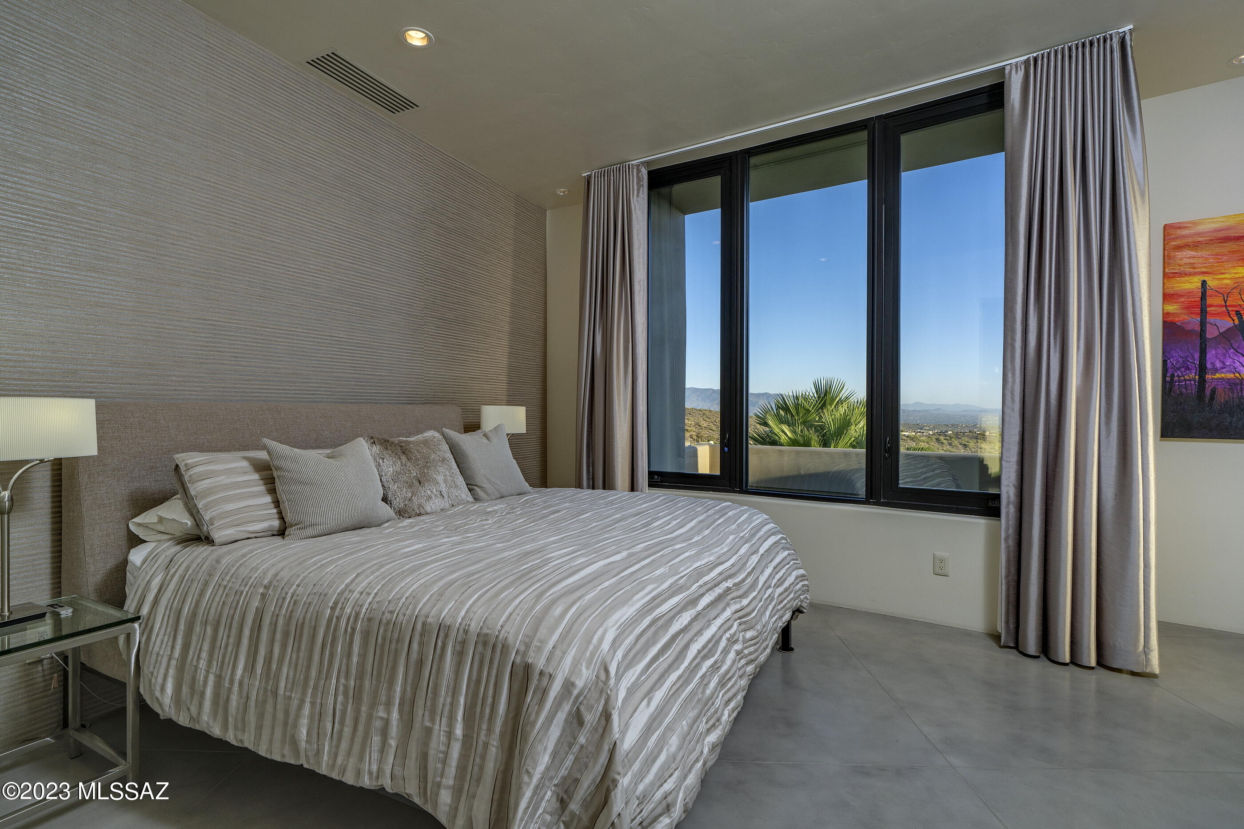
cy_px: 414
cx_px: 622
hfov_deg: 96.7
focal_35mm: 16
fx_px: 553
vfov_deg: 73.7
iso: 200
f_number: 7.1
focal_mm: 16
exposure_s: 1/125
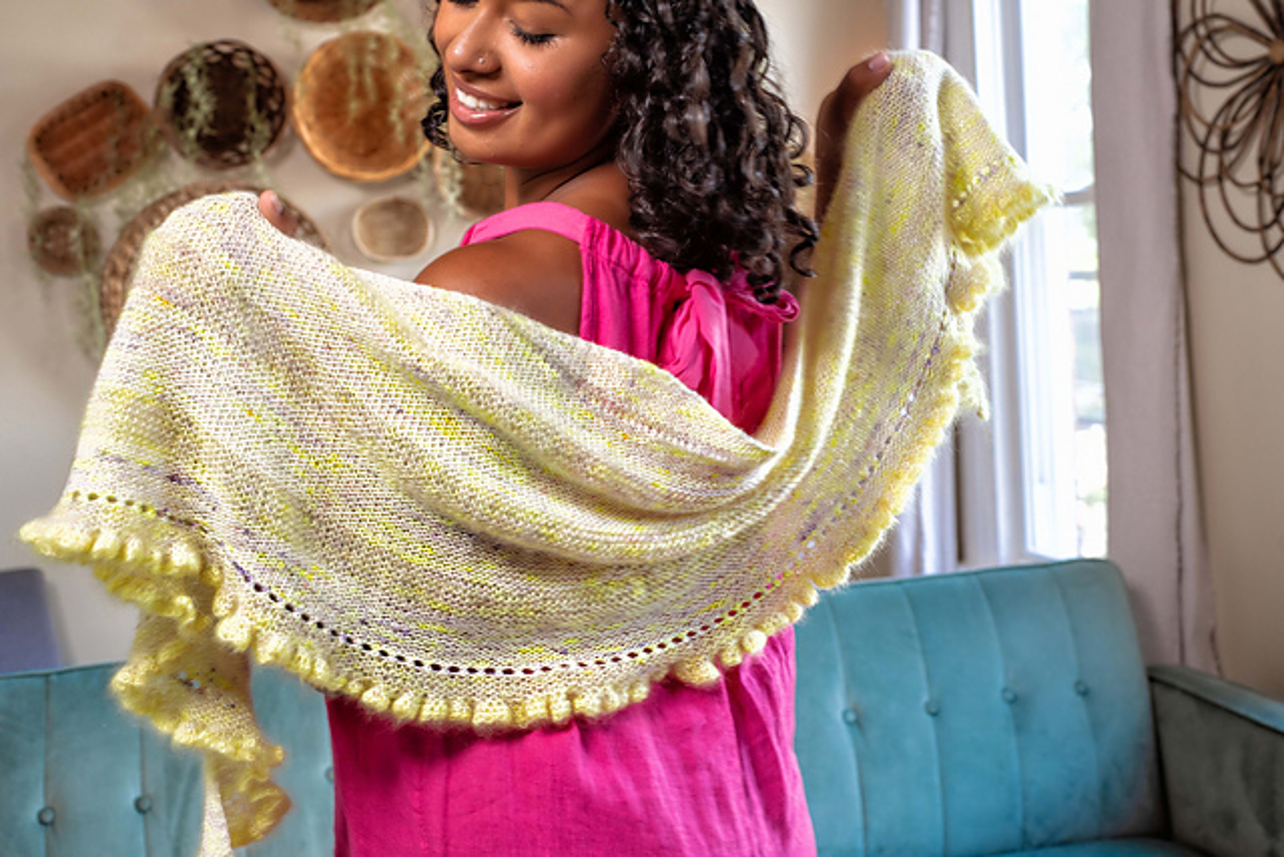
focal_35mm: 50
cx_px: 642
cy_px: 428
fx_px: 1784
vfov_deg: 27.0
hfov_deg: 39.6
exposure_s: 1/60
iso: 640
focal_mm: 50
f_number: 5.6
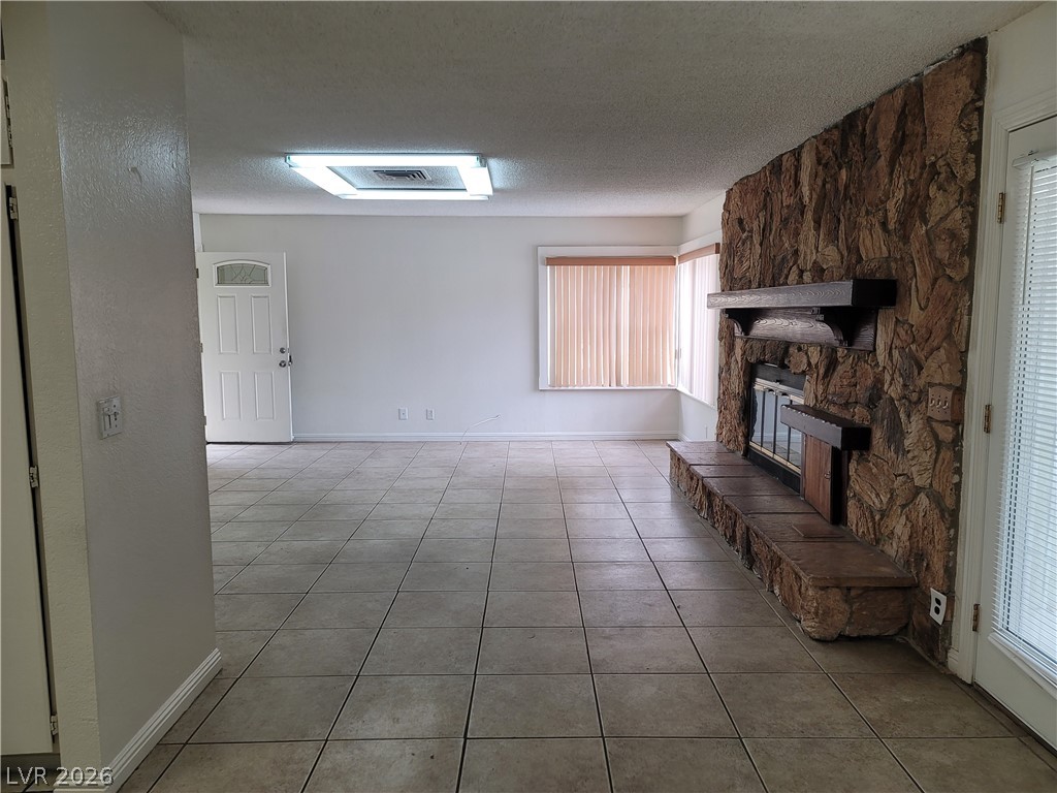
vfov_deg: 54.9
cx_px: 528
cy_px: 396
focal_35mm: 25
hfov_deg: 69.4
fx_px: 763
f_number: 1.8
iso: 80
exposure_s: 1/120
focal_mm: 7
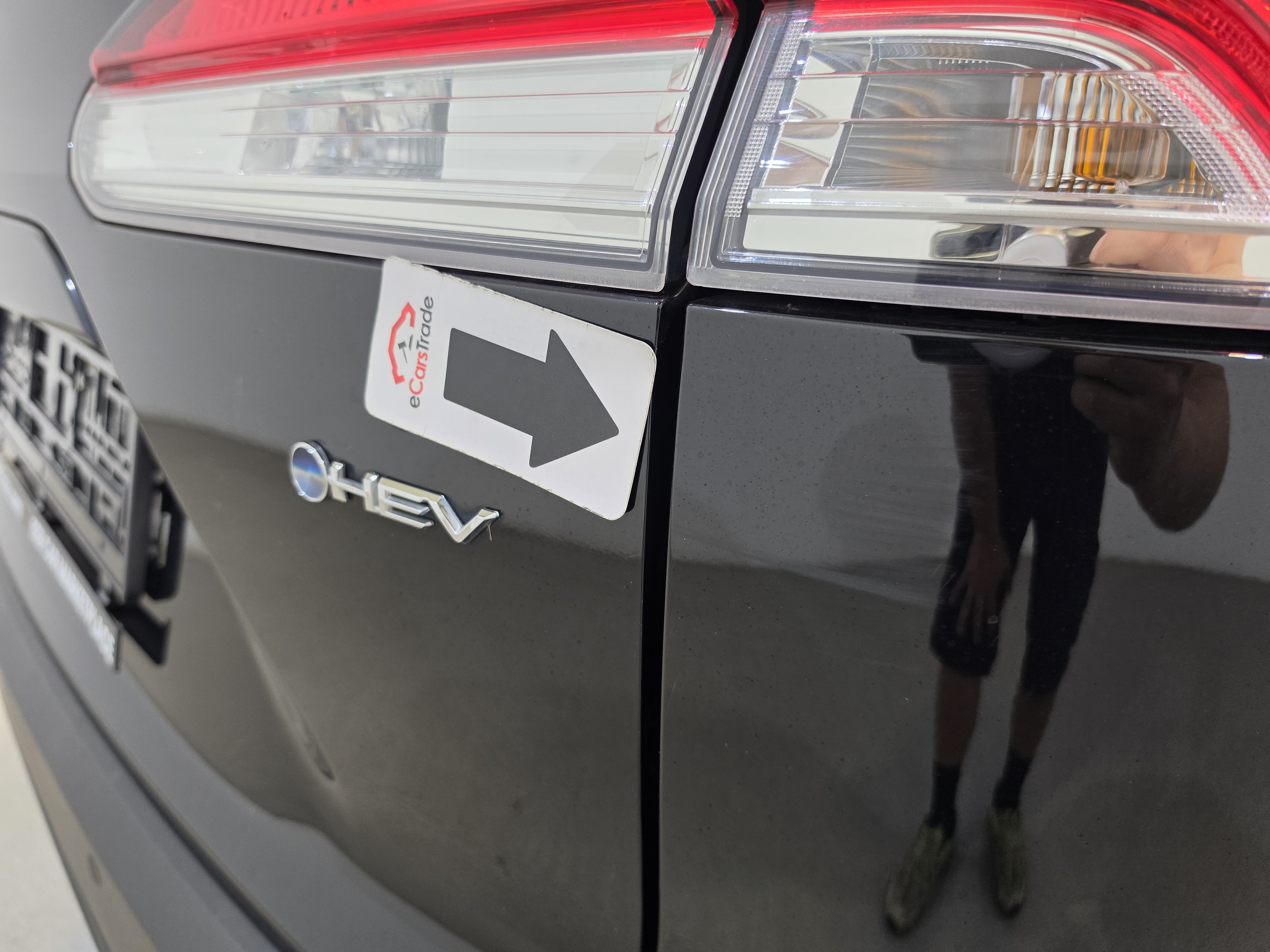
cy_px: 476
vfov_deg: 58.9
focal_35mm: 23
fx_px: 844
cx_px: 635
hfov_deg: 73.9
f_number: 1.4
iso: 160
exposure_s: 1/100
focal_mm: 6.5
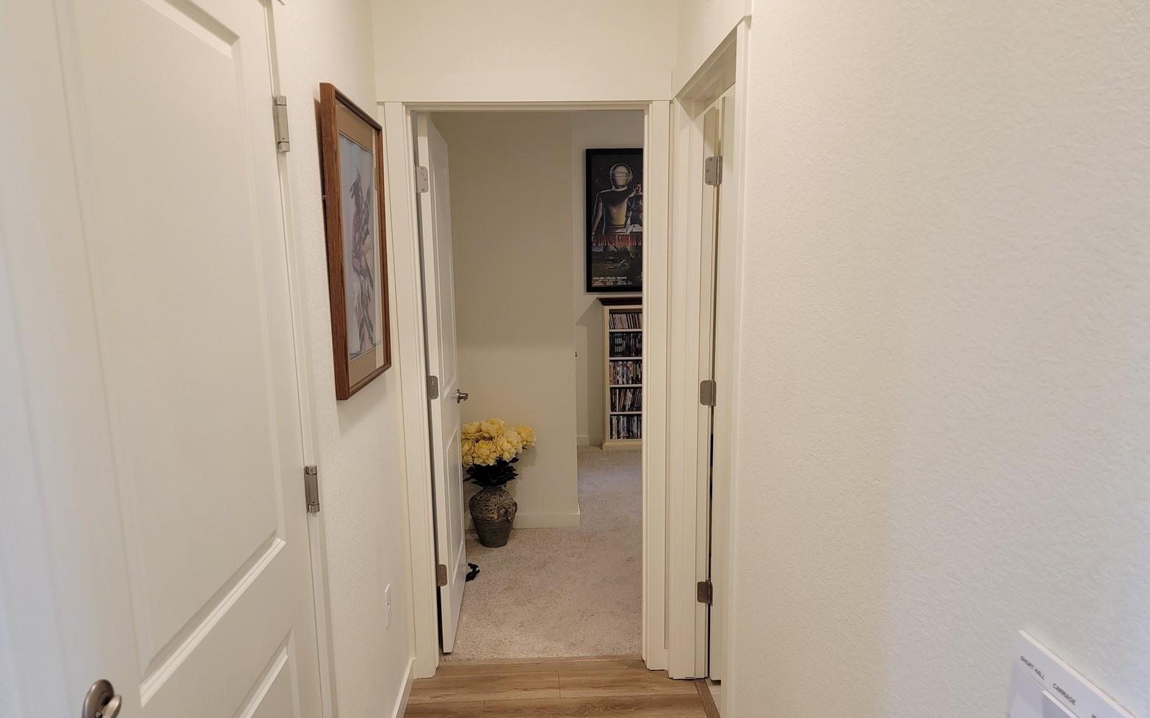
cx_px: 565
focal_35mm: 26
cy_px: 432
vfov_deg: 47.3
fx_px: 815
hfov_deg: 70.4
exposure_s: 1/120
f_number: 1.8
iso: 320
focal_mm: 6.7
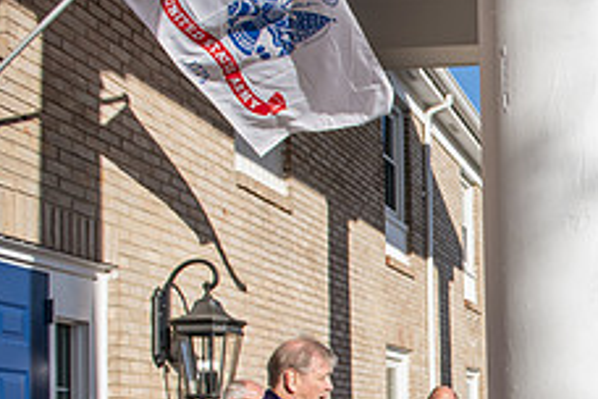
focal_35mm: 61
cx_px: 721
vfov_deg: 21.5
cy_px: 392
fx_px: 1013
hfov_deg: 28.5
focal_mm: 24
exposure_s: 1/1600
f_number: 3.5
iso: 80
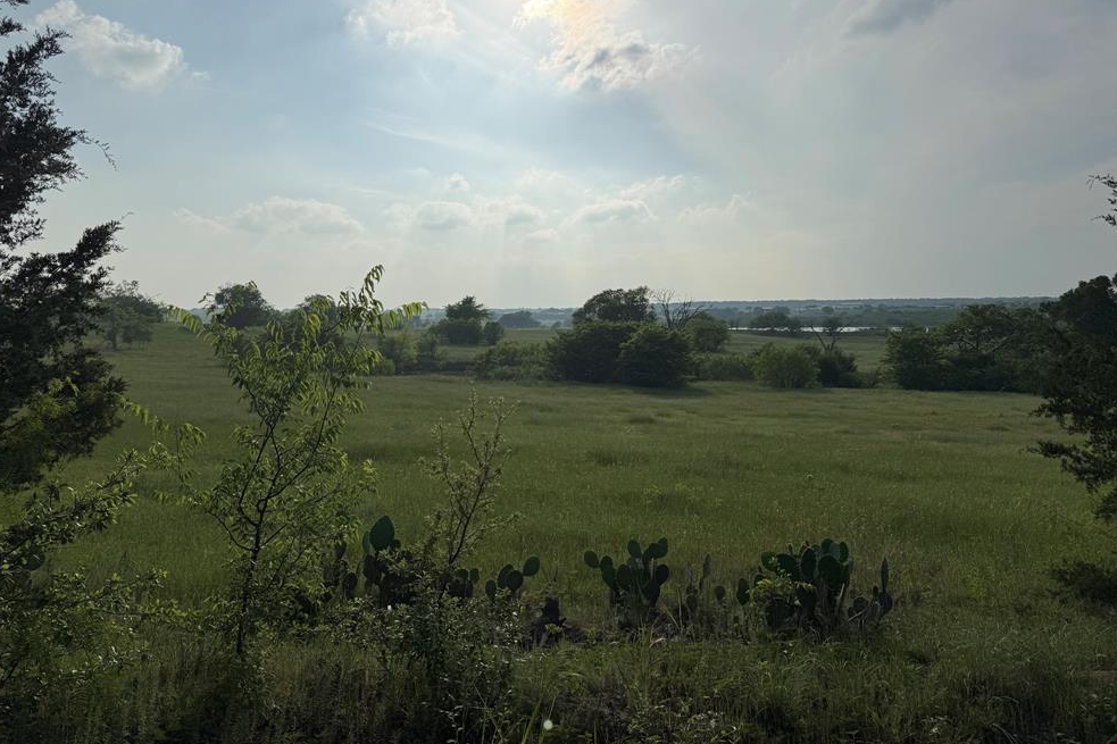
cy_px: 352
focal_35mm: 26
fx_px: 807
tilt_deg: -1.1
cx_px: 540
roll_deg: +1.6
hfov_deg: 69.4
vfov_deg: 49.5
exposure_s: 1/22727
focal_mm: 6.76
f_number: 1.78
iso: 64
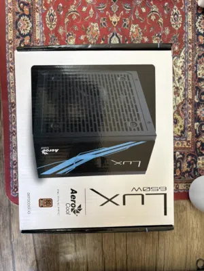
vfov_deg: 67.3
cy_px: 136
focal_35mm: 26
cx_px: 102
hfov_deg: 53.1
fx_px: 204
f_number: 1.6
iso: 125
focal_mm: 5.96
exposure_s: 1/100
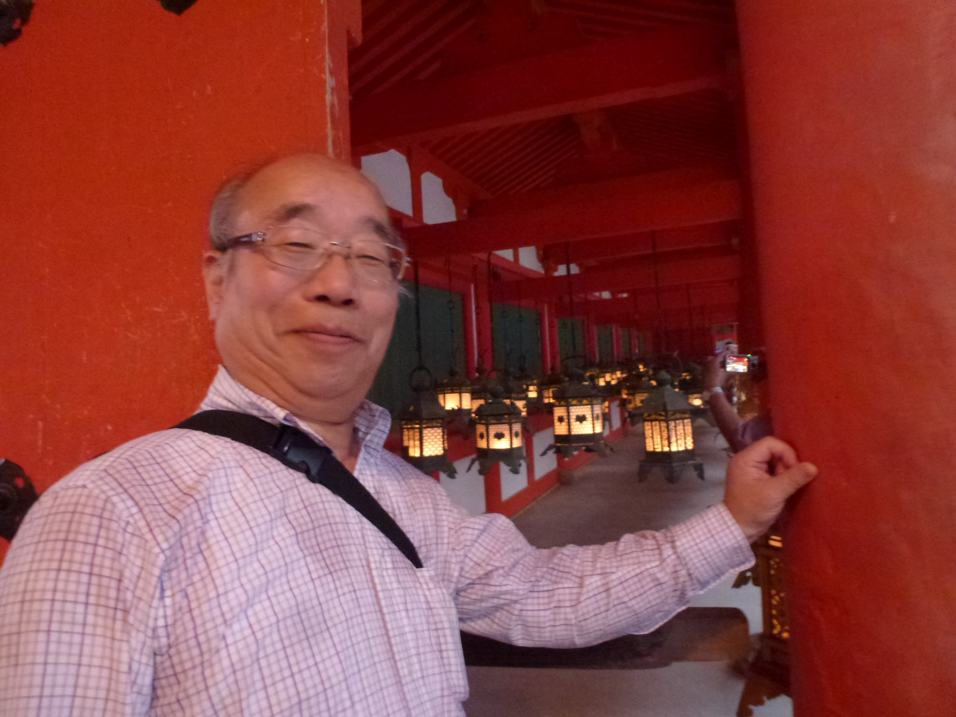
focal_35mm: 24
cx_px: 478
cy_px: 358
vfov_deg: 56.8
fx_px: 663
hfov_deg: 71.6
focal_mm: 4.3
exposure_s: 1/4
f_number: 3.3
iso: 640
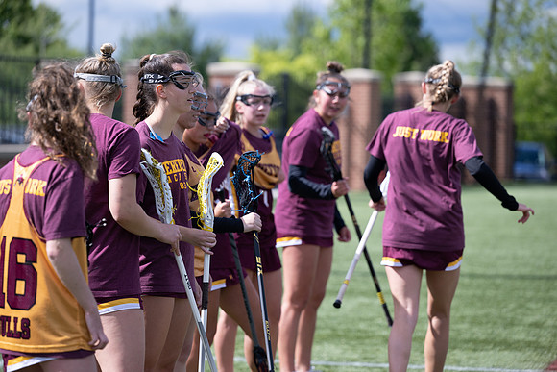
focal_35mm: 150
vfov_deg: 9.2
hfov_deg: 13.7
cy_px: 186
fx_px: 2321
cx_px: 278
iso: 280
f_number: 3.5
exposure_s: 1/2000
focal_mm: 150
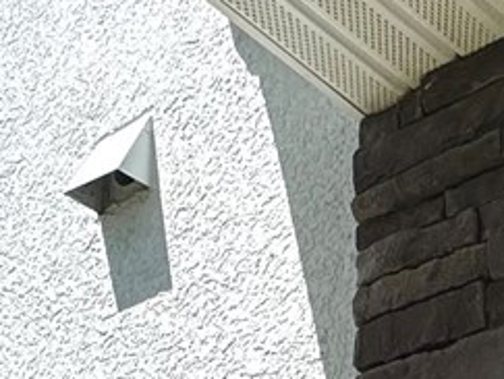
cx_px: 317
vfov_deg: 12.6
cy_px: 903
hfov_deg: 21.2
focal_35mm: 92
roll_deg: -0.9
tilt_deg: -0.4
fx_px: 1341
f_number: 2.2
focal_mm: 2.22
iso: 50
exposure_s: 1/2770
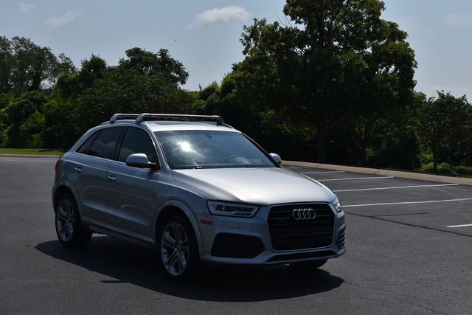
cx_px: 236
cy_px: 158
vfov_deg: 22.6
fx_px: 787
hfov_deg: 33.4
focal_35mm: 60
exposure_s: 1/500
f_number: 11
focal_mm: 40
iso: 100
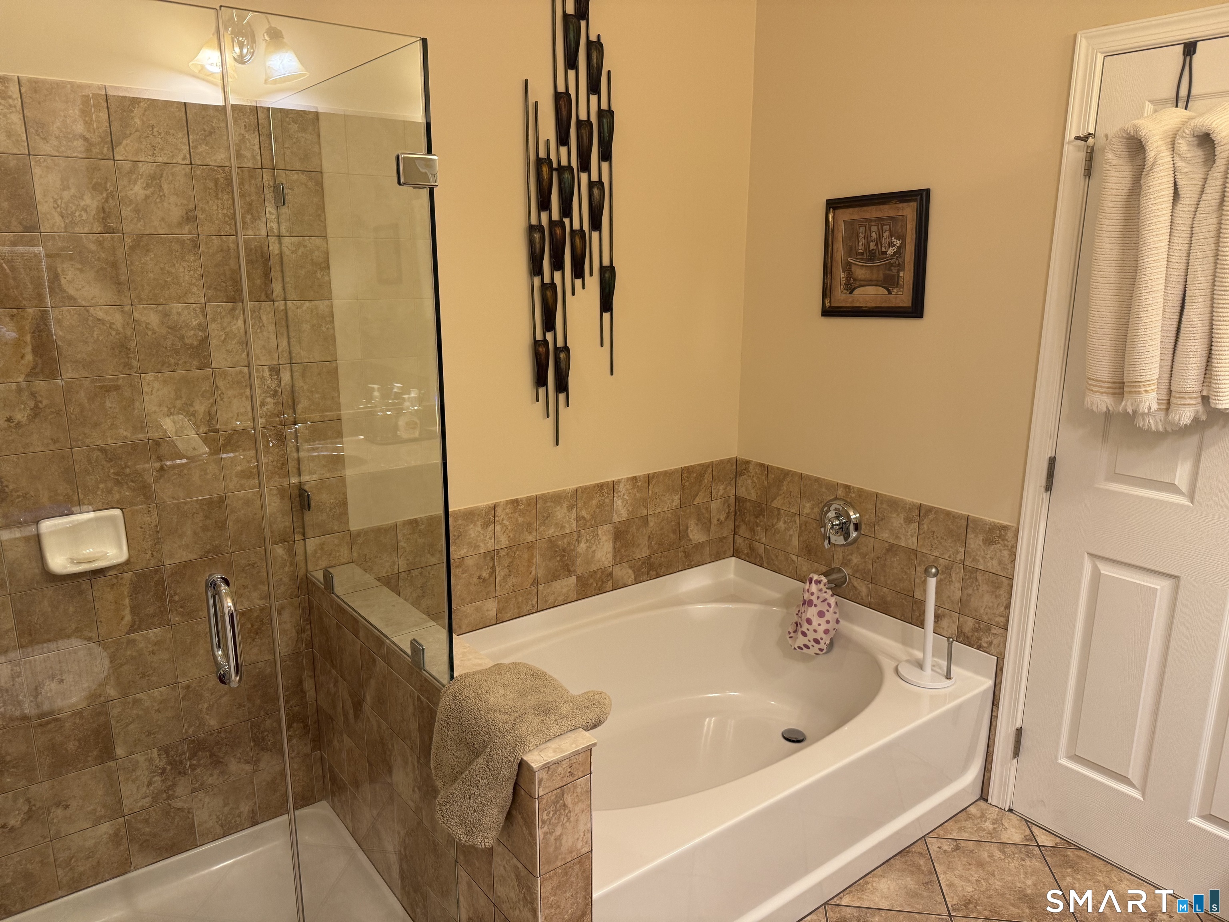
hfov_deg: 71.6
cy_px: 461
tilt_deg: -13.3
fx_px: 852
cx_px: 614
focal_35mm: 24
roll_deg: +0.3
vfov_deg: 56.8
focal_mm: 6.76
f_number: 1.78
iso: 160
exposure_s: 1/60
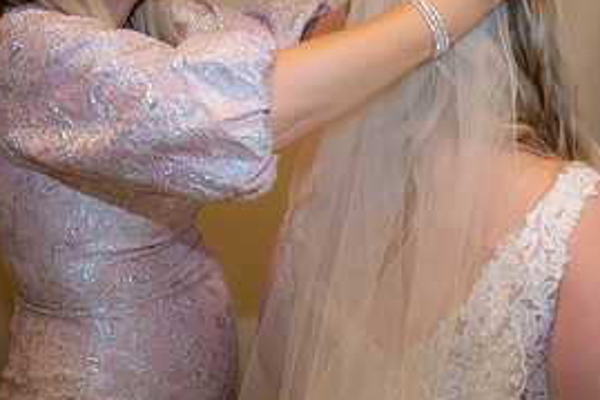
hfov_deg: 35.0
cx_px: 442
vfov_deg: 24.2
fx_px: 933
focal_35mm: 56
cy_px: 194
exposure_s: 1/100
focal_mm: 26
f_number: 2.8
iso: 640
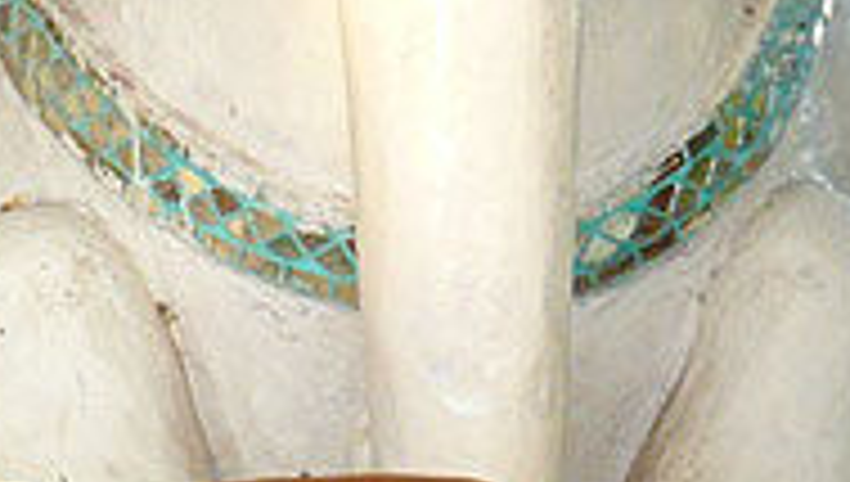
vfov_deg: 1.8
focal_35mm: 663
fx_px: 14966
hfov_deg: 3.3
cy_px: 676
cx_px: 189
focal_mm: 38
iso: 400
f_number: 4.1
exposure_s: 1/30
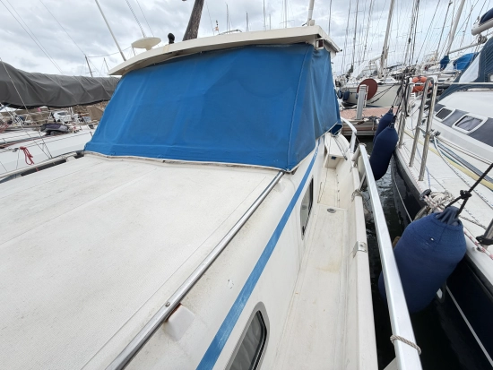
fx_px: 199
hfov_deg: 102.0
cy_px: 185
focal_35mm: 14
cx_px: 246
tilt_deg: -24.7
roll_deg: +6.2
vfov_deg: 85.7
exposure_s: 1/191
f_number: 2.2
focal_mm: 2.22
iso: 50
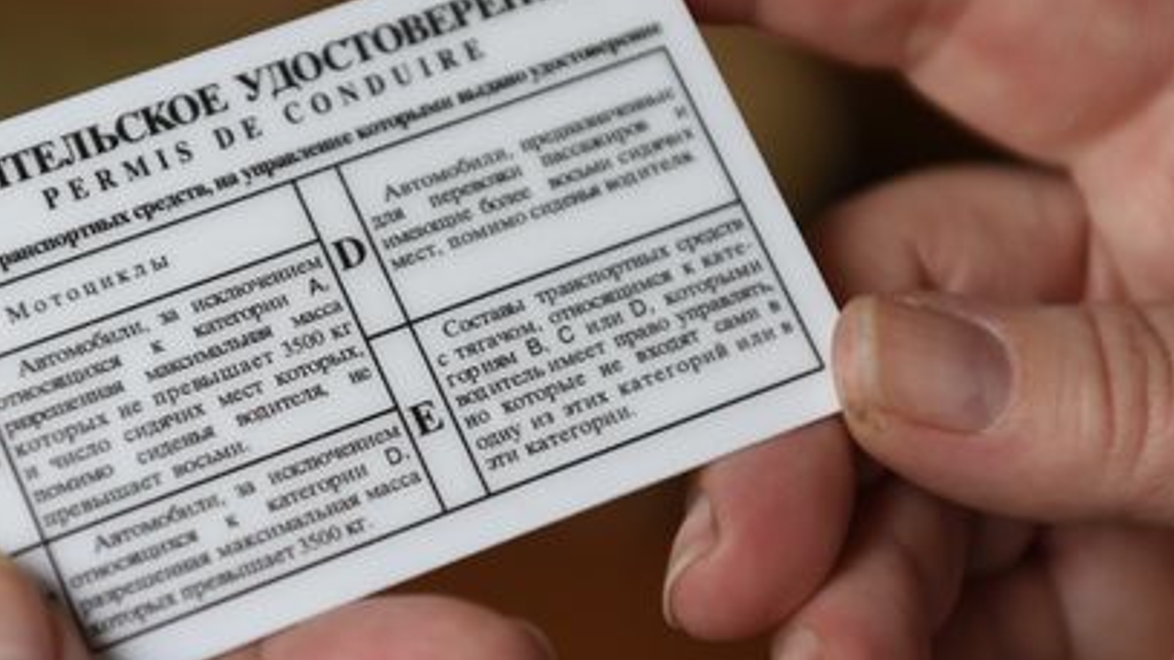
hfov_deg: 17.0
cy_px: 386
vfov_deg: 9.6
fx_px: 3923
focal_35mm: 126
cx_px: 381
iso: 640
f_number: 3.5
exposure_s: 1/200
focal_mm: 70
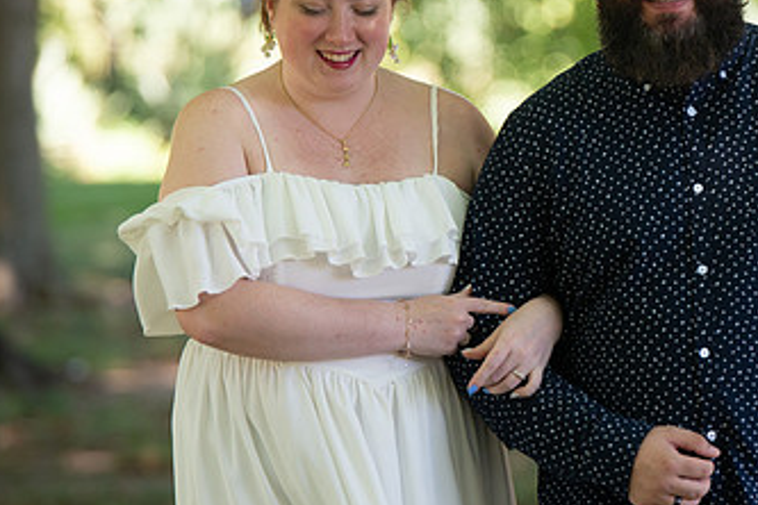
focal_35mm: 358
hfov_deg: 5.8
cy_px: 234
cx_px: 592
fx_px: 7537
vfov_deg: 3.8
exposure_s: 1/320
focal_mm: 190
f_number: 3.5
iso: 640
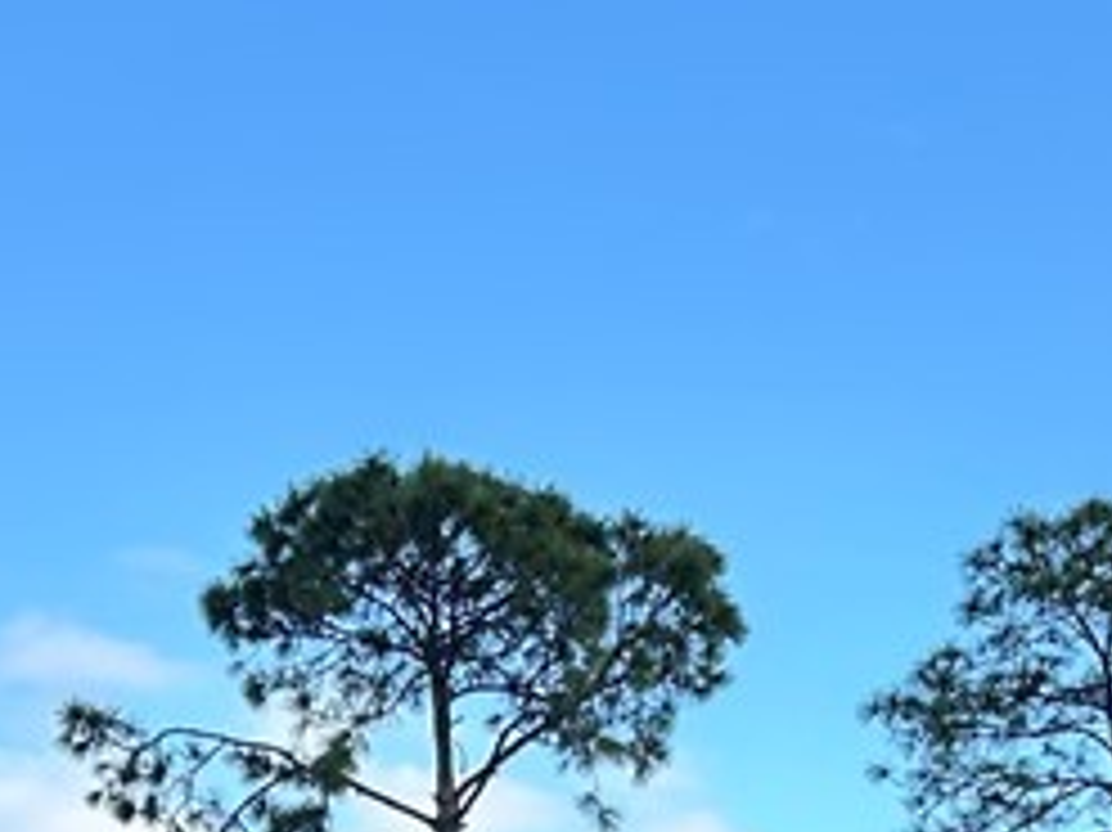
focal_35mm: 108
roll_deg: +2.2
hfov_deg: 18.2
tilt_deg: +5.6
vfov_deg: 12.6
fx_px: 3468
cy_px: 1426
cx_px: 603
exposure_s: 1/1009
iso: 50
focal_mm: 5.7
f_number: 1.5
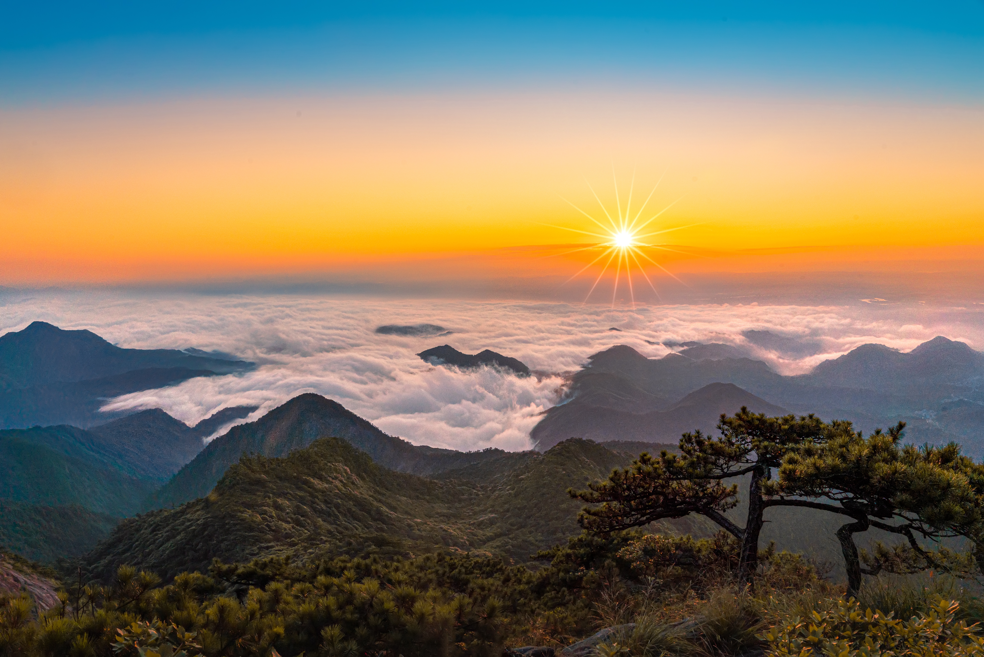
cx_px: 492
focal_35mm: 24
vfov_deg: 53.1
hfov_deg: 73.7
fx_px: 656
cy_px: 328
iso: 200
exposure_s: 1/250
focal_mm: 24
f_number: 16
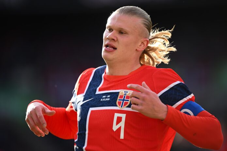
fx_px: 2522
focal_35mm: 400
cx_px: 114
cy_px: 76
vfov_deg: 3.4
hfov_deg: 5.2
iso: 500
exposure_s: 1/1947
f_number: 2.8
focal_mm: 400
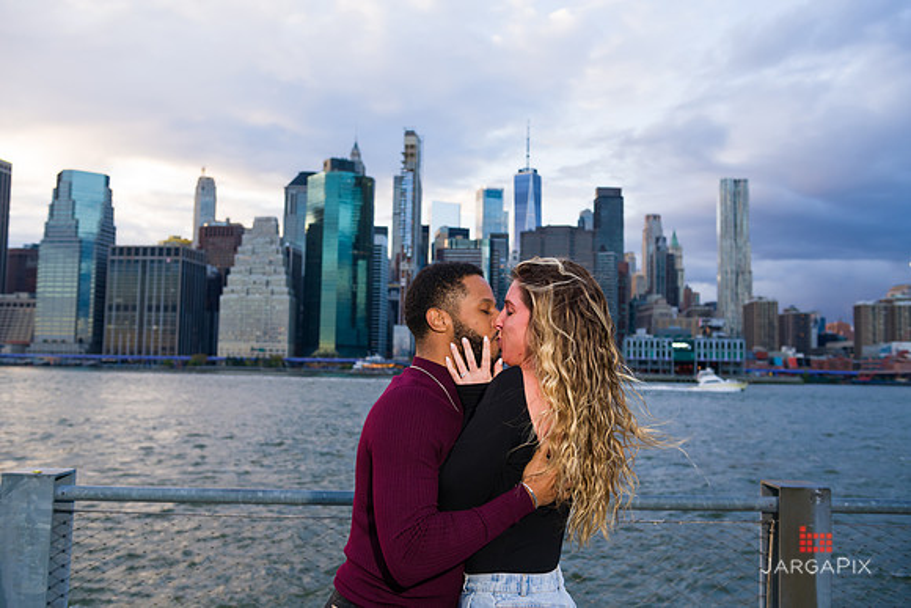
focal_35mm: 34
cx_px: 456
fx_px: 861
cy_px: 304
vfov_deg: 38.9
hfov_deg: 55.8
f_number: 4
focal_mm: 34
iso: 250
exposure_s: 1/200
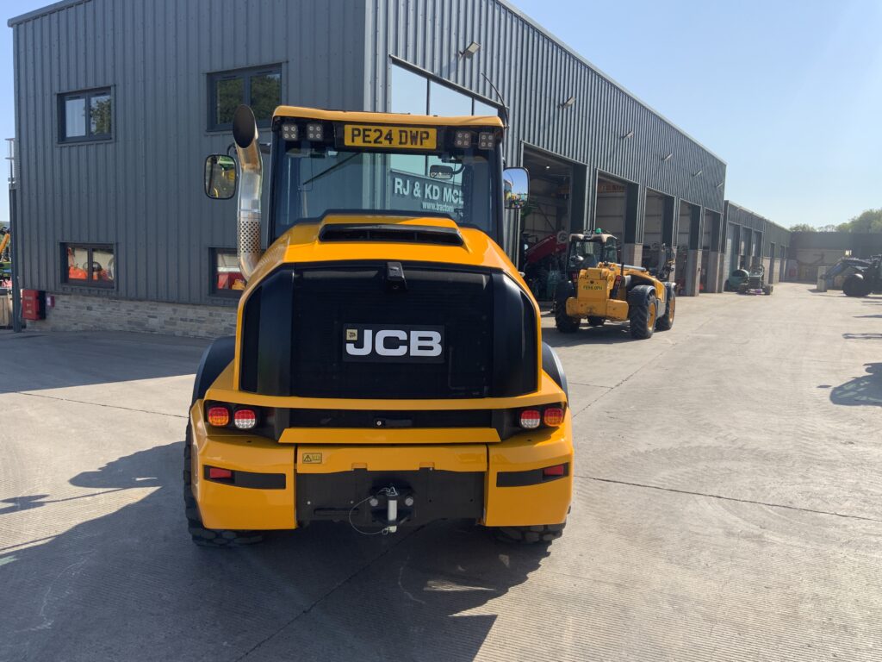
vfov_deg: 48.2
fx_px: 739
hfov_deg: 61.7
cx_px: 441
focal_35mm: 29
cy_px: 331
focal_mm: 3
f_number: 1.8
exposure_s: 1/1076
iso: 16
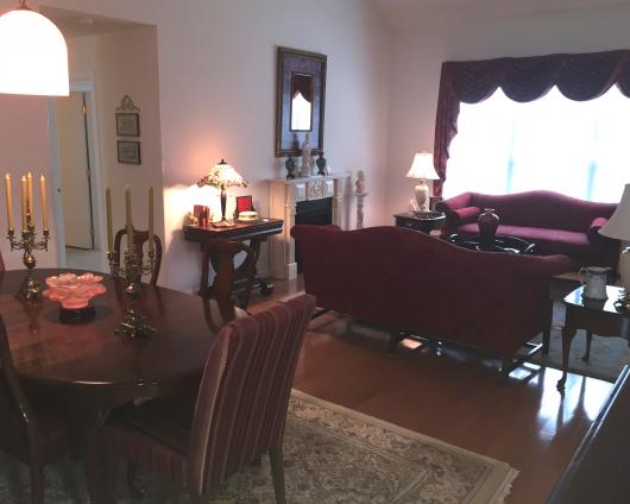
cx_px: 288
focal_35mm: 31
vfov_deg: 47.1
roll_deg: -1.0
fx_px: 578
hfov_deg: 57.1
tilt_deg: -10.9
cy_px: 246
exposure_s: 1/30
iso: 80
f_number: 2.2
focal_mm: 4.15
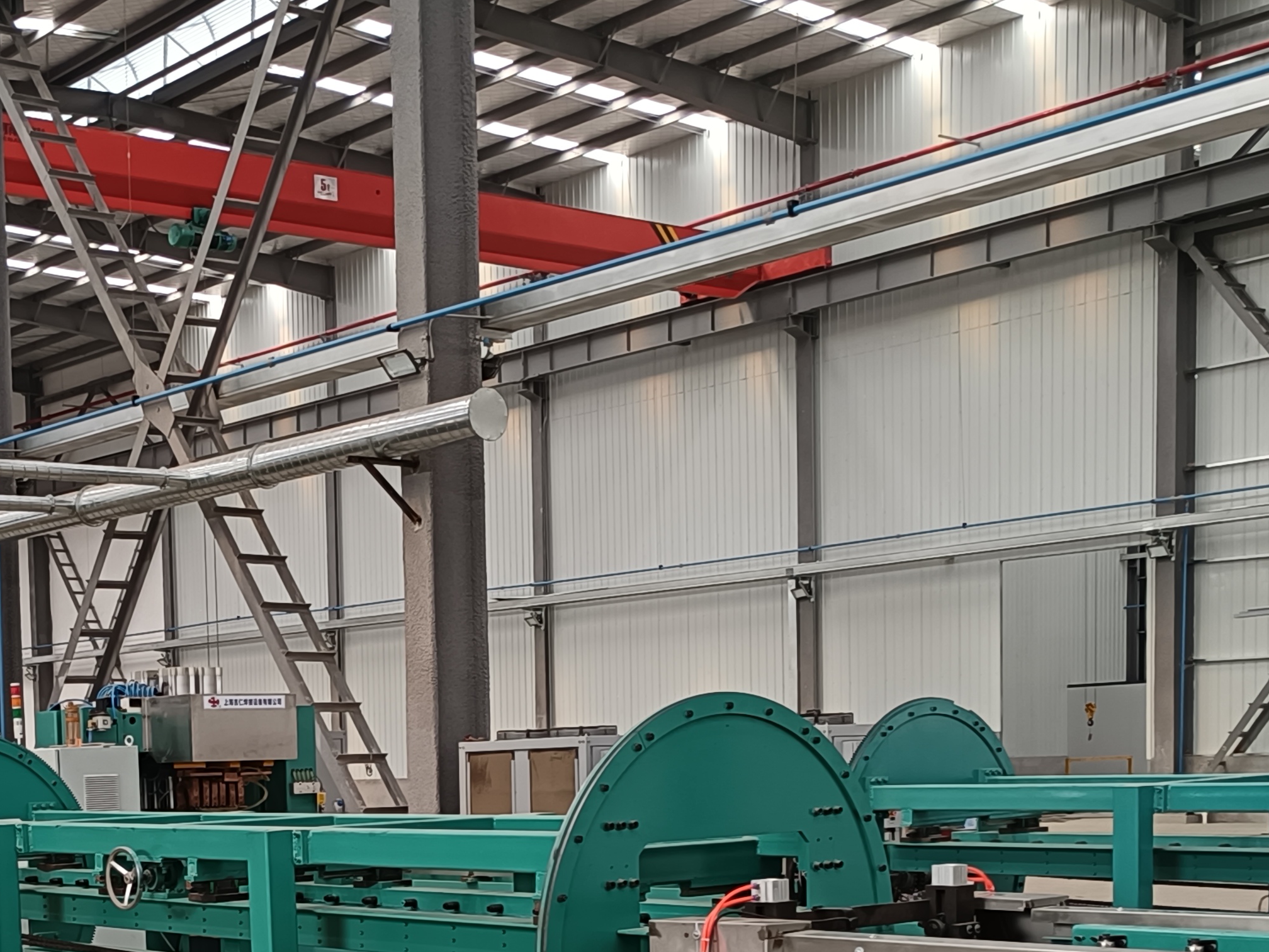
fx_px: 2126
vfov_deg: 24.2
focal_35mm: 58
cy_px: 931
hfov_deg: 32.2
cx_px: 224
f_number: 1.9
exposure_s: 1/50
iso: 164
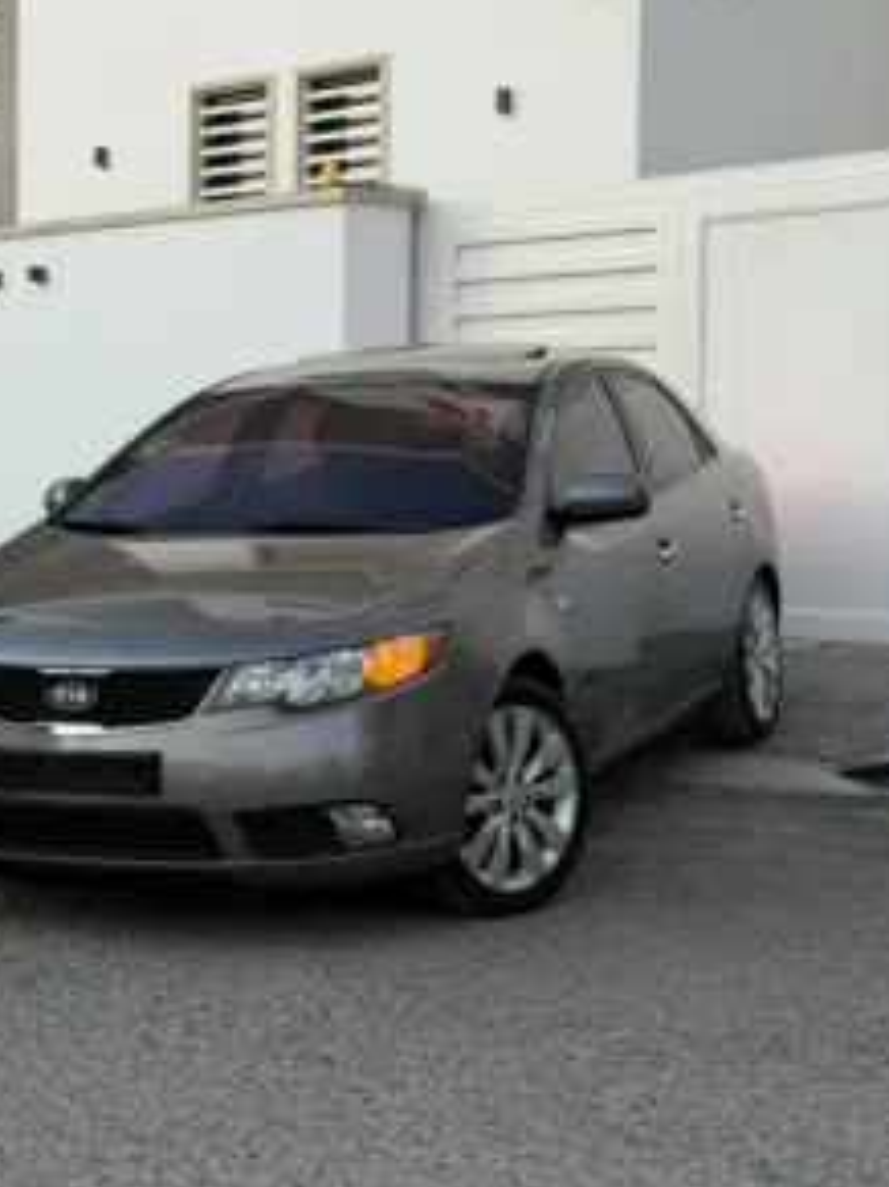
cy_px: 473
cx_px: 322
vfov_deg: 29.3
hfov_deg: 22.2
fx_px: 2262
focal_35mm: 66
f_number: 1.78
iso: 100
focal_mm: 6.76
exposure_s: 1/116
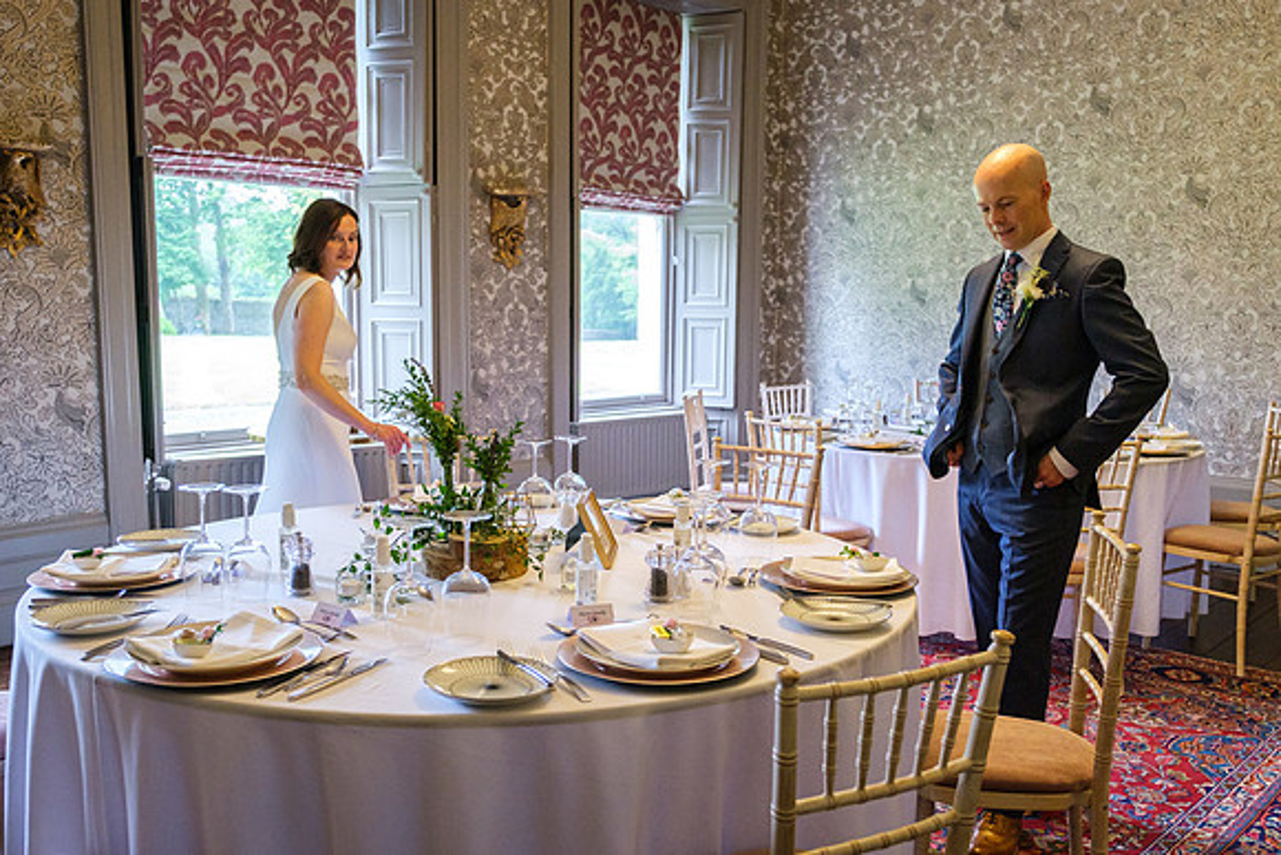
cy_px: 452
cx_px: 604
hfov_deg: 60.6
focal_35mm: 31
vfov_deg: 42.6
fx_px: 1096
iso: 2000
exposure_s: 1/160
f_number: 2.8
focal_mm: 18.7
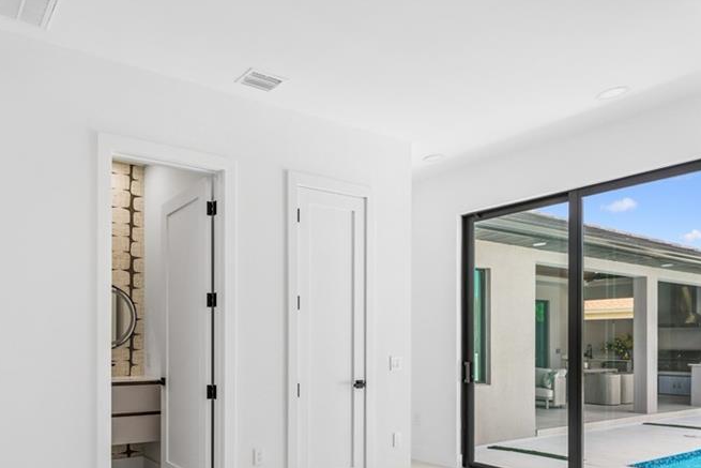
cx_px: 172
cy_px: 338
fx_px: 487
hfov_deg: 66.8
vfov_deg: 49.7
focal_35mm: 25
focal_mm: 16
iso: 125
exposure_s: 1/20
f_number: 8
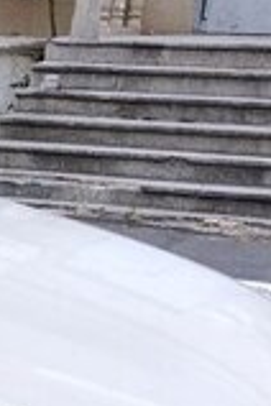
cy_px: 402
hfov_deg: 10.2
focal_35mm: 112
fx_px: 1265
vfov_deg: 17.8
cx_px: -435
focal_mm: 3.81
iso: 125
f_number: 2.2
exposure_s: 1/100
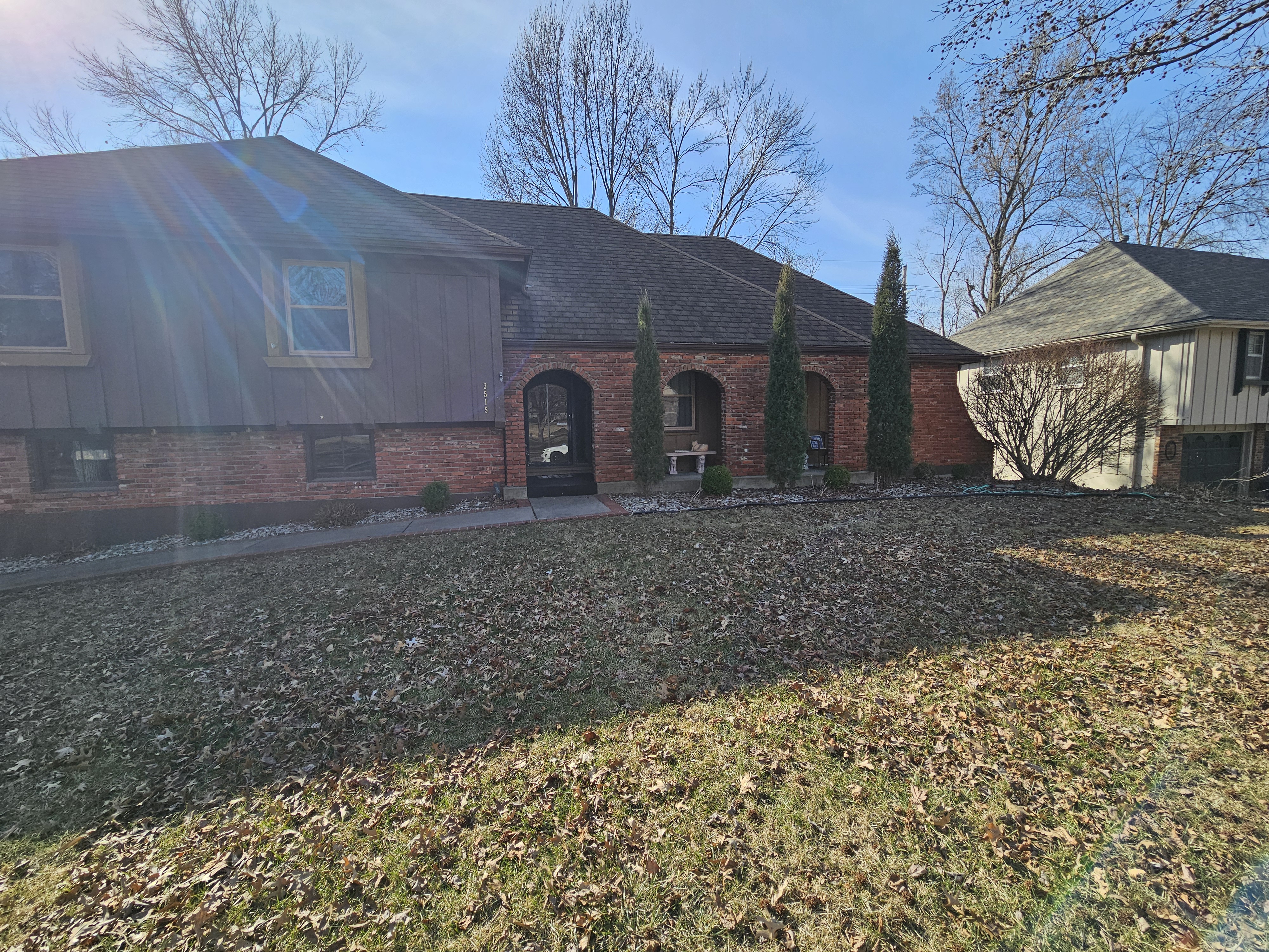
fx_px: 477
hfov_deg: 106.2
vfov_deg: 89.9
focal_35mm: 13
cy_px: 476
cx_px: 634
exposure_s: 1/1472
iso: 50
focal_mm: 2.2
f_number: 2.2
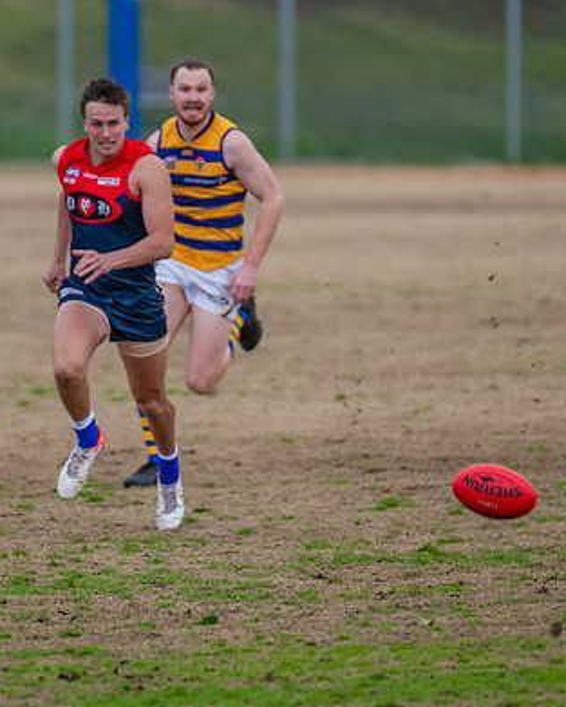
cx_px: 150
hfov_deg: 2.1
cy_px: 319
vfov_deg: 2.6
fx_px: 15719
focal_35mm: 751
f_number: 2.8
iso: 1000
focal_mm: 300
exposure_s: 1/2000
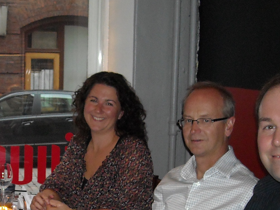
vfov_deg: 16.8
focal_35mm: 87
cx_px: 25
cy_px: 183
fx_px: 704
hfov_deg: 22.0
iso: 200
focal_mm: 5.7
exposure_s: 1/60
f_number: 2.8
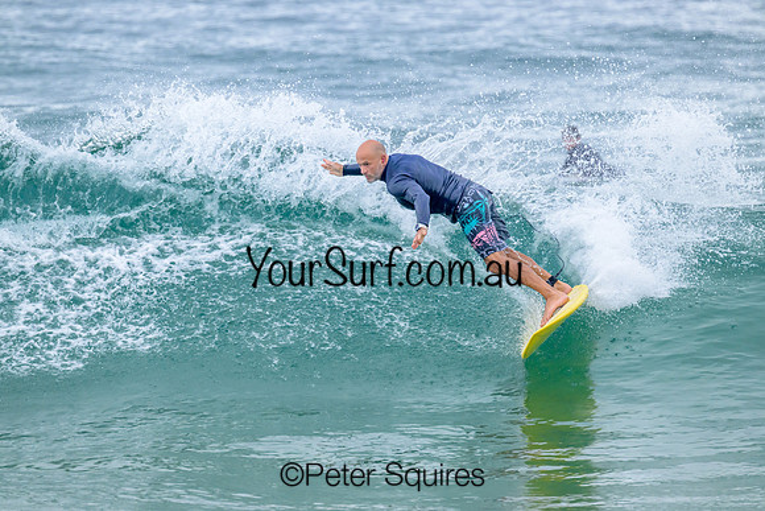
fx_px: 13276
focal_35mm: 625
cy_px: 256
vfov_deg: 2.2
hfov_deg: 3.3
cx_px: 382
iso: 2200
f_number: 11
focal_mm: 610
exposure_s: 1/2000
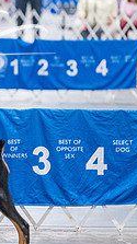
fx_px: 2752
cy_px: 112
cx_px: -137
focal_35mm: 425
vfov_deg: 5.1
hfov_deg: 2.8
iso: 6400
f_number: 3.2
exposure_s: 1/320
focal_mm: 156
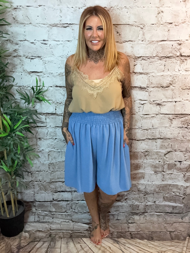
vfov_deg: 60.0
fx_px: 220
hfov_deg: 46.8
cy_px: 126
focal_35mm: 30
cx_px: 95
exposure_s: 1/33
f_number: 1.9
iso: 250
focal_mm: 2.69
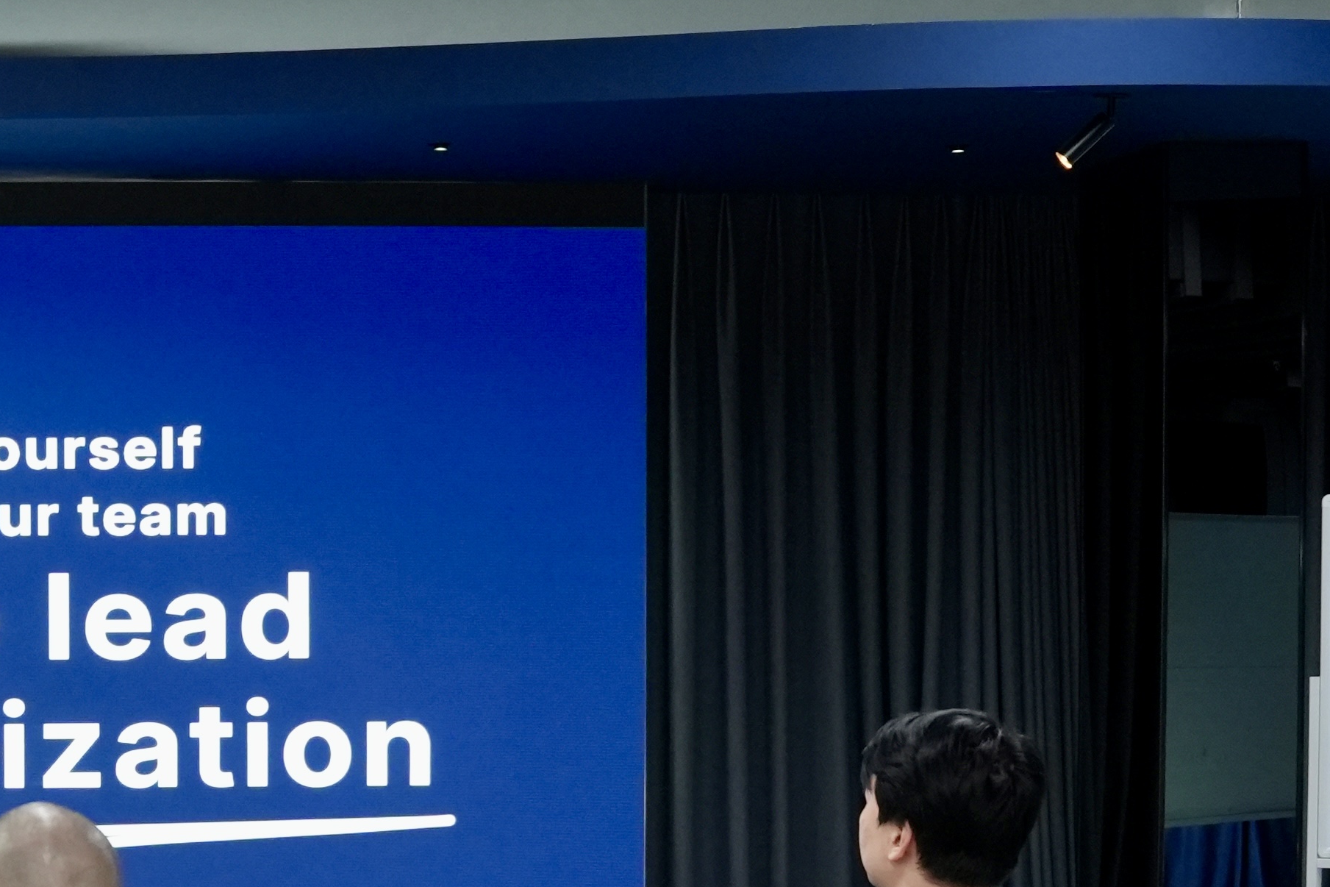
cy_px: 822
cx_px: -185
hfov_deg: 20.7
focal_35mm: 93
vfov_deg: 14.5
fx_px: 3436
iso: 2000
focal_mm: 24
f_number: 2.8
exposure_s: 1/160
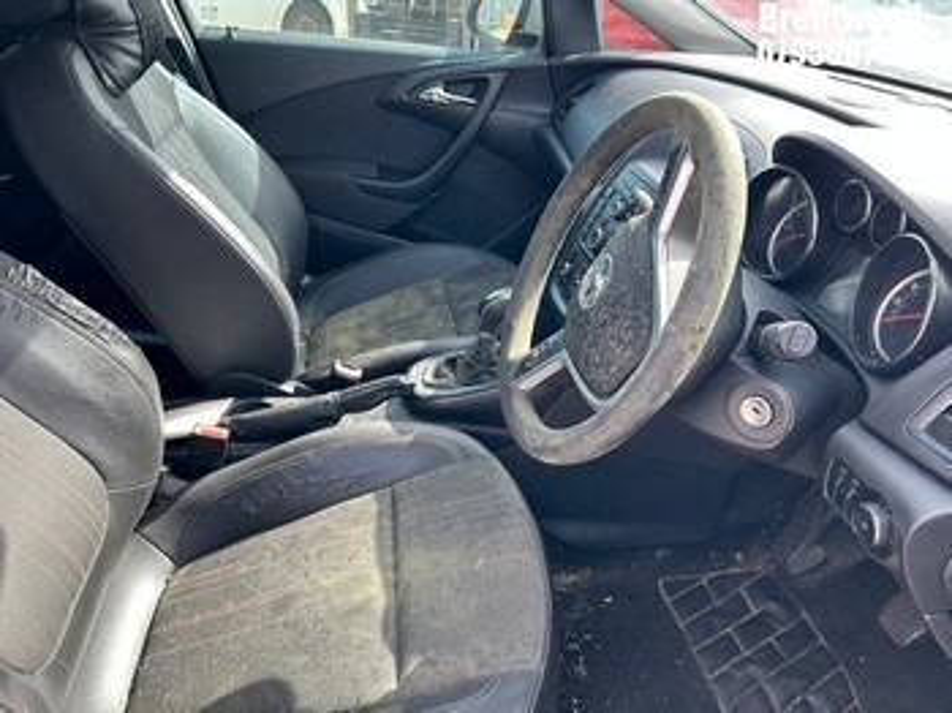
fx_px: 715
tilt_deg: -30.9
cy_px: 356
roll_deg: -2.3
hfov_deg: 67.3
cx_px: 476
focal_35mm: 26
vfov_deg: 53.0
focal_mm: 5.7
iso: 40
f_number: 1.5
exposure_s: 1/168
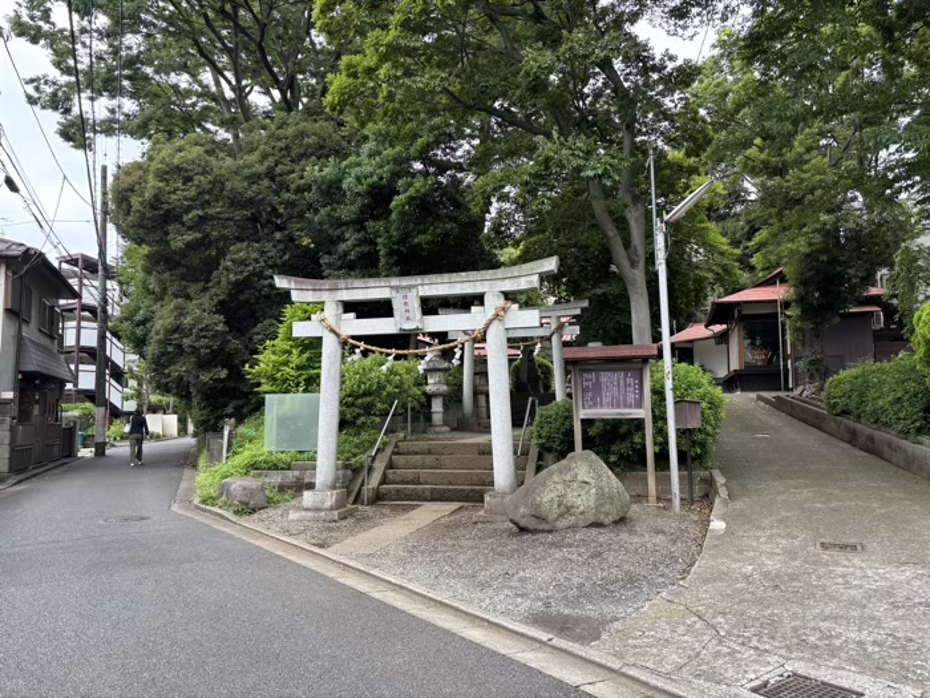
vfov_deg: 53.1
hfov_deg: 67.3
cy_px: 349
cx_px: 465
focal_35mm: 26
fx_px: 699
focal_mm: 5.96
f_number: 1.6
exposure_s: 1/160
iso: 40
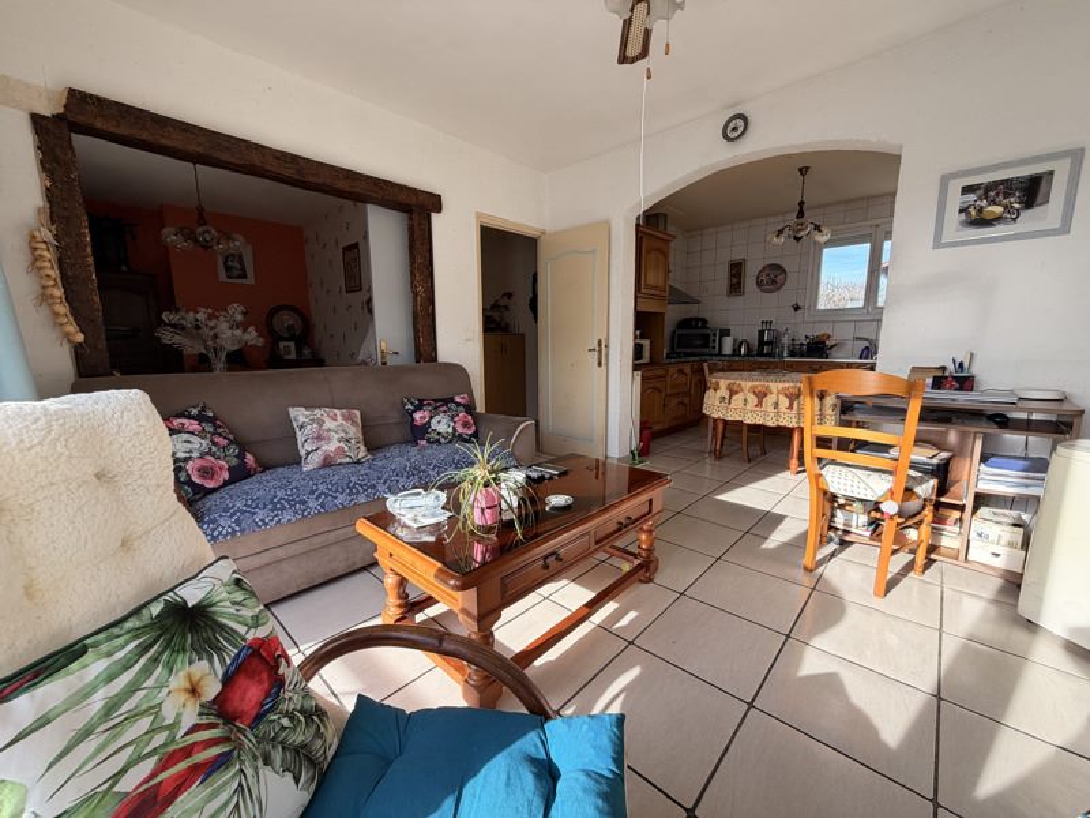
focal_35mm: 14
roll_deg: +0.9
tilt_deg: -8.7
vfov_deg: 85.7
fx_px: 441
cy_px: 409
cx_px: 545
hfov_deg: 102.1
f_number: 2.2
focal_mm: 2.22
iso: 40
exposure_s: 1/182
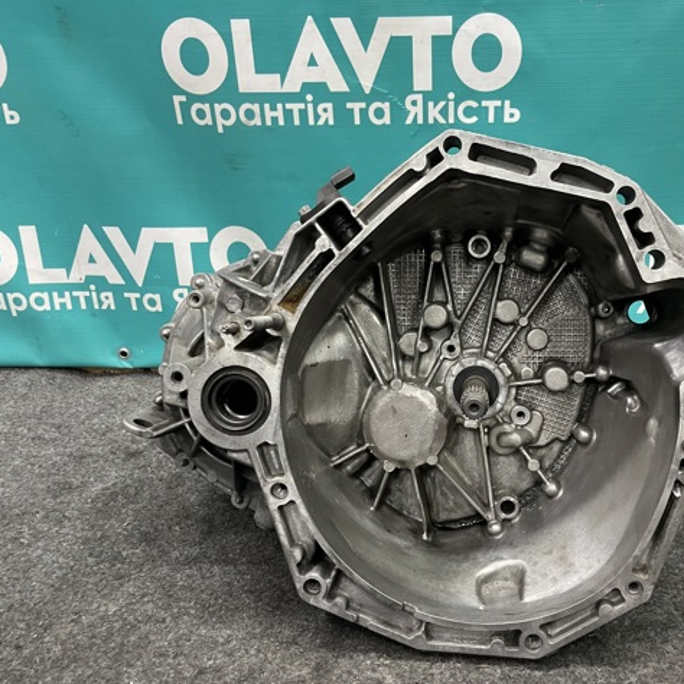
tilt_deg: -22.1
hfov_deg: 52.1
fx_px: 693
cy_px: 340
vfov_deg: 52.5
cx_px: 418
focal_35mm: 31
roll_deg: +0.7
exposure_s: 1/50
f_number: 1.6
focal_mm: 4.2
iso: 250
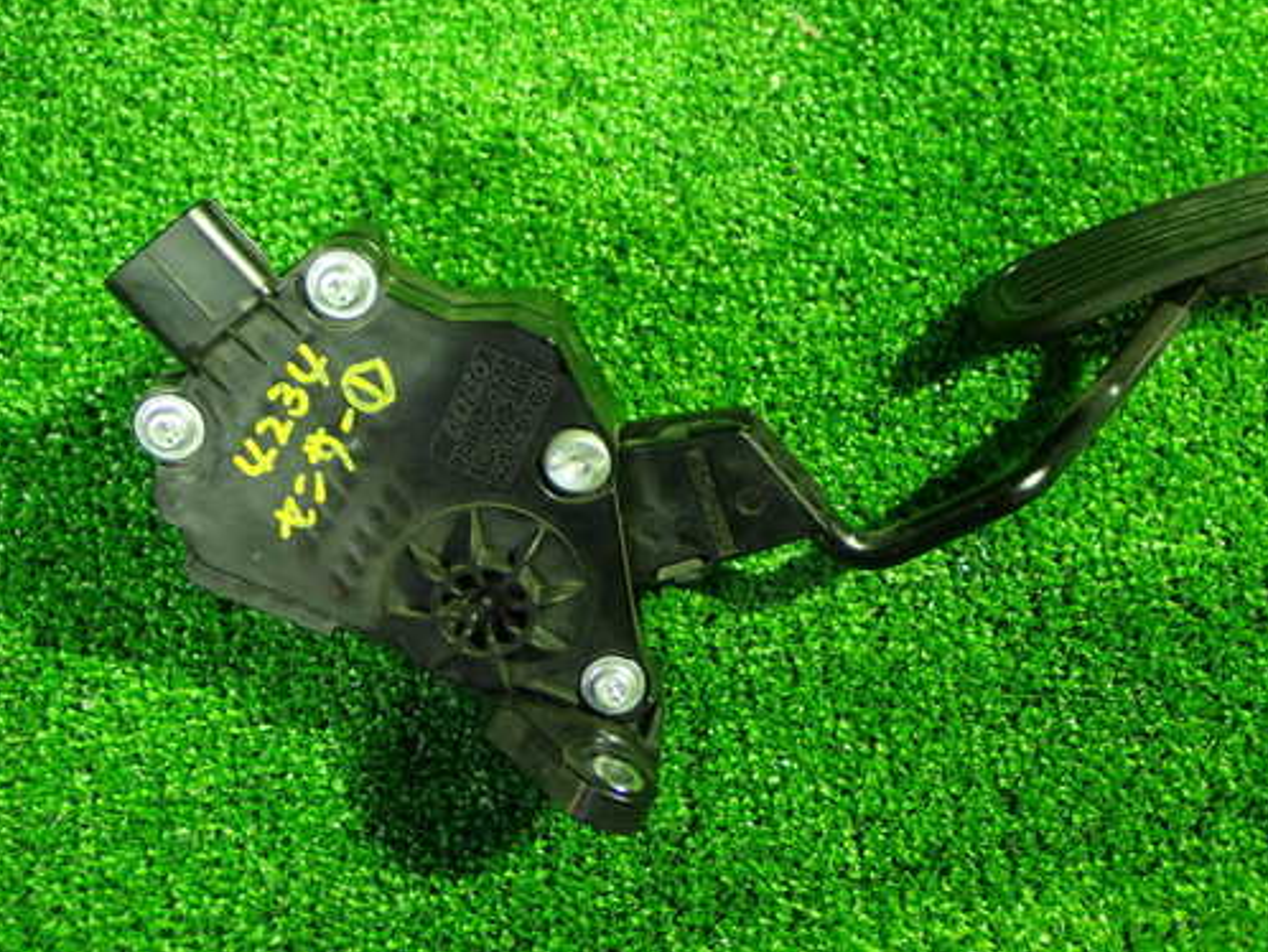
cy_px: 466
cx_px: 746
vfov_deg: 27.5
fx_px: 1942
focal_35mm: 53
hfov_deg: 36.1
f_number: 2.9
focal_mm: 7.84
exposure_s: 1/13
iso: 800
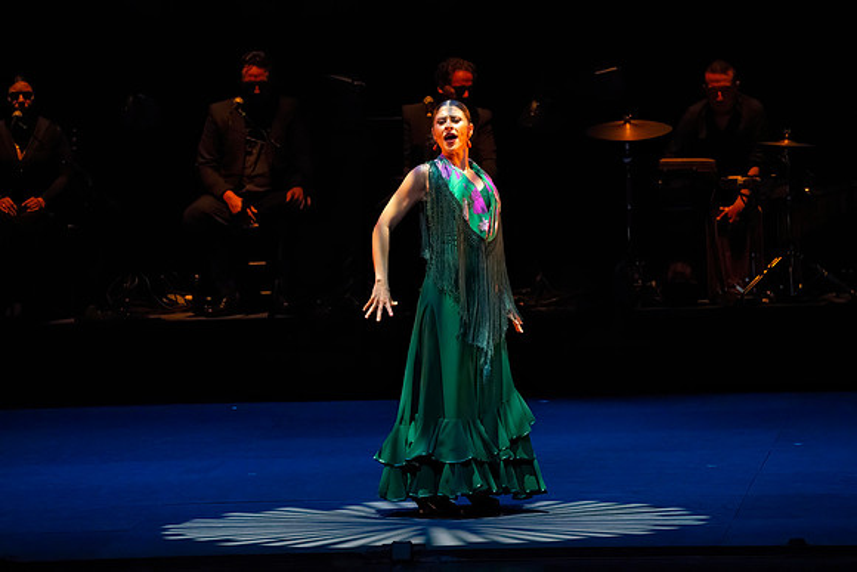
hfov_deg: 5.9
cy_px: 286
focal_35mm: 348
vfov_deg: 4.0
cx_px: 428
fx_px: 8286
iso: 25600
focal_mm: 348
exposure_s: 1/400
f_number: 10
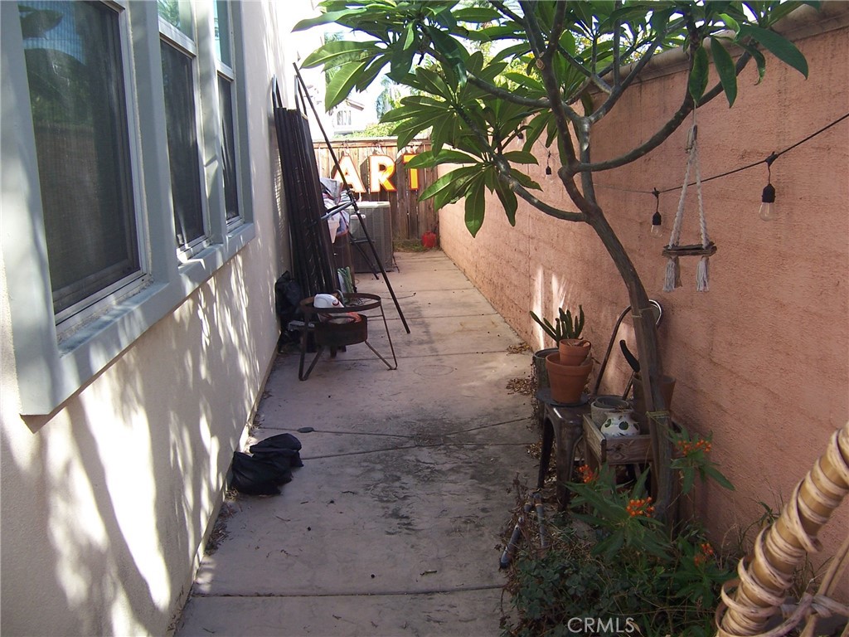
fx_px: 809
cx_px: 424
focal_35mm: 33
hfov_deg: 55.4
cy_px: 318
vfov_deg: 42.9
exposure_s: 1/180
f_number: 3.4
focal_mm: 5.5
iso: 80
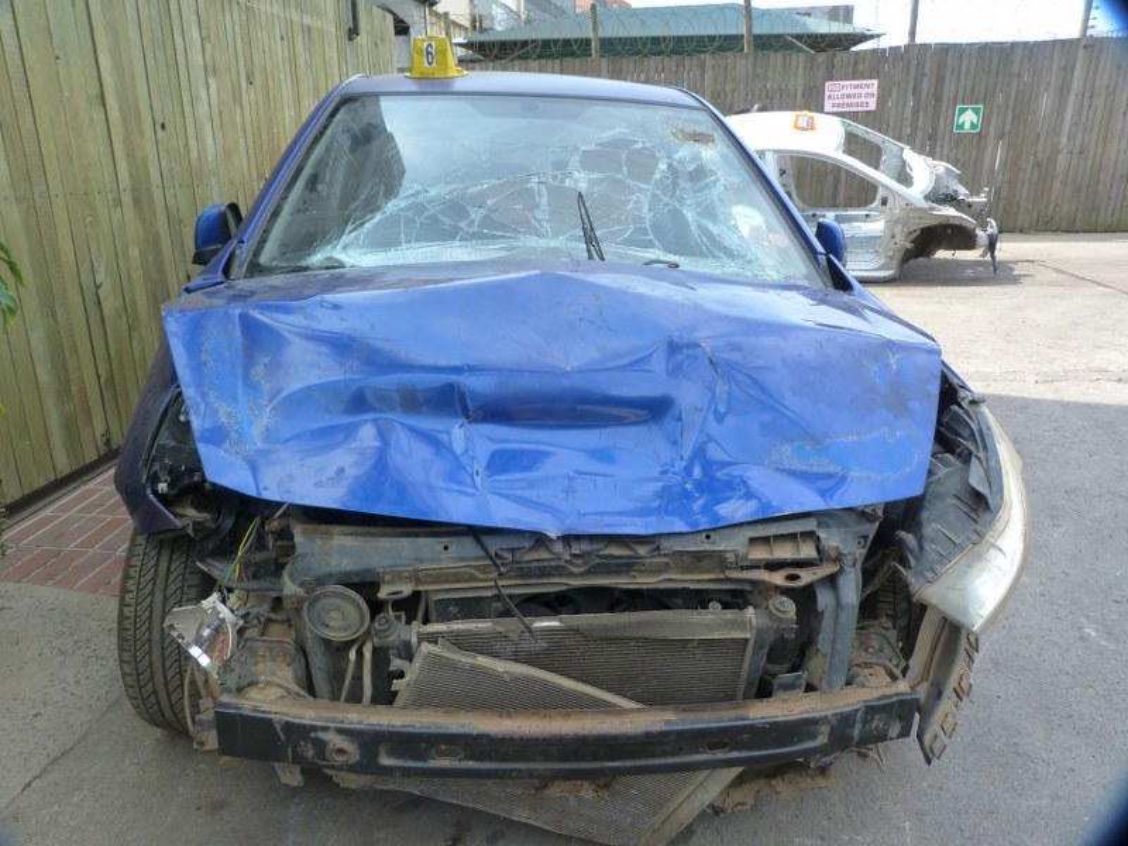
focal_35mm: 25
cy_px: 423
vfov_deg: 54.9
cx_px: 564
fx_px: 815
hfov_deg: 69.4
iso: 125
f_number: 4
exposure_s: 1/125
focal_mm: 4.5
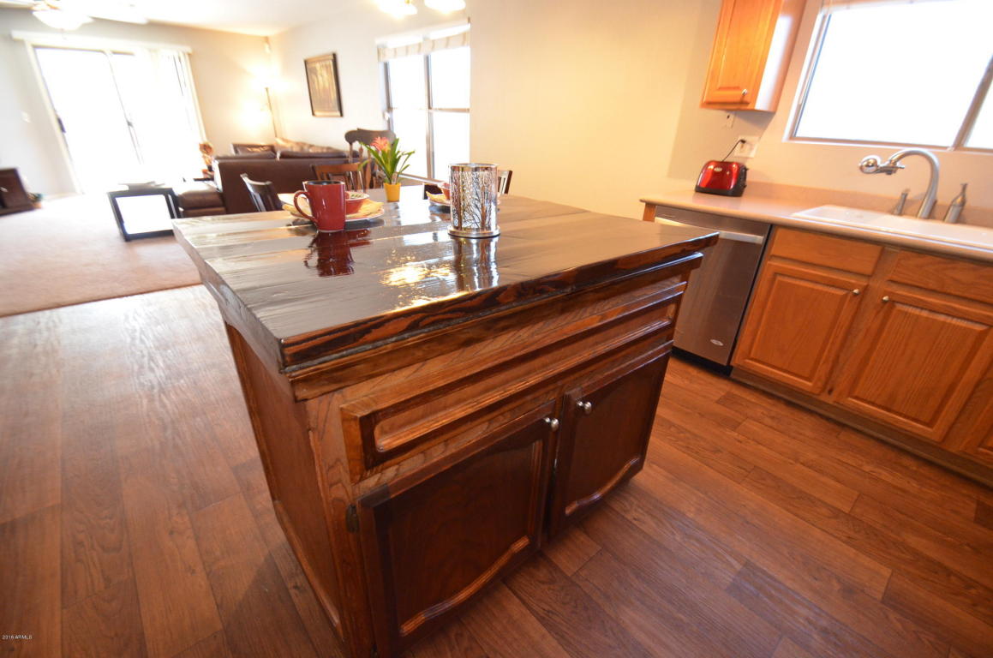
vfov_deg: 77.1
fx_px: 413
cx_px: 496
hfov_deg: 100.5
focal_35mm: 15
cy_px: 329
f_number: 3.5
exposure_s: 1/60
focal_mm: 10
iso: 2200
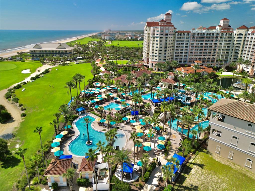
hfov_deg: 71.6
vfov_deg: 56.8
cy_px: 96
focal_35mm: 24
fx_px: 177
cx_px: 128
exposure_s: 1/2000
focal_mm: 6.72
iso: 120
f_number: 1.7
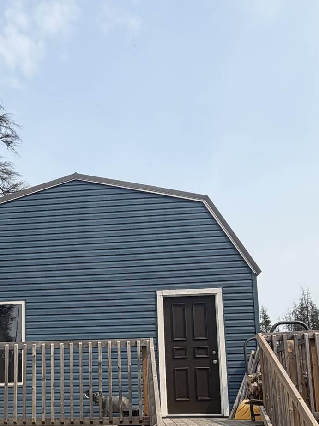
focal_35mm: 35
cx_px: 96
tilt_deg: +7.2
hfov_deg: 40.0
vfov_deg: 49.7
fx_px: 430
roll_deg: +0.6
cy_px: 337
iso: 20
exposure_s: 1/770
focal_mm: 2.22
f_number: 2.2
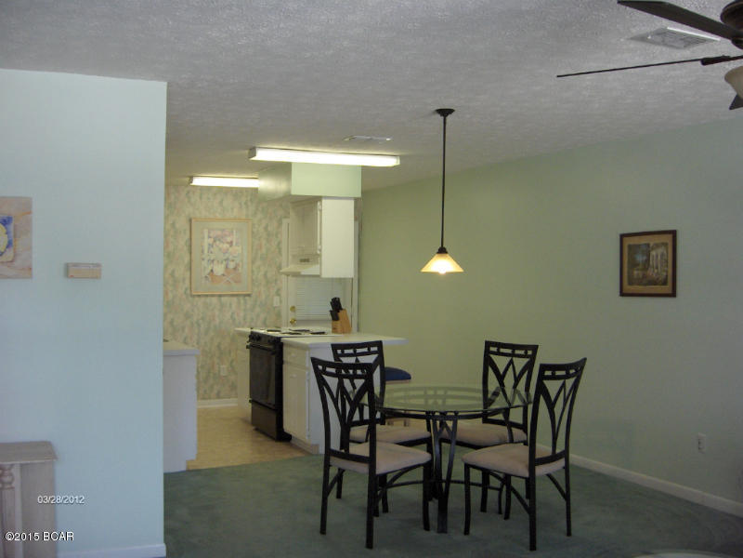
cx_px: 372
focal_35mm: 39
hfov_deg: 47.9
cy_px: 279
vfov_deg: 36.8
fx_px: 837
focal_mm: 8
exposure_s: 1/69.3
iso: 200
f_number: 2.8
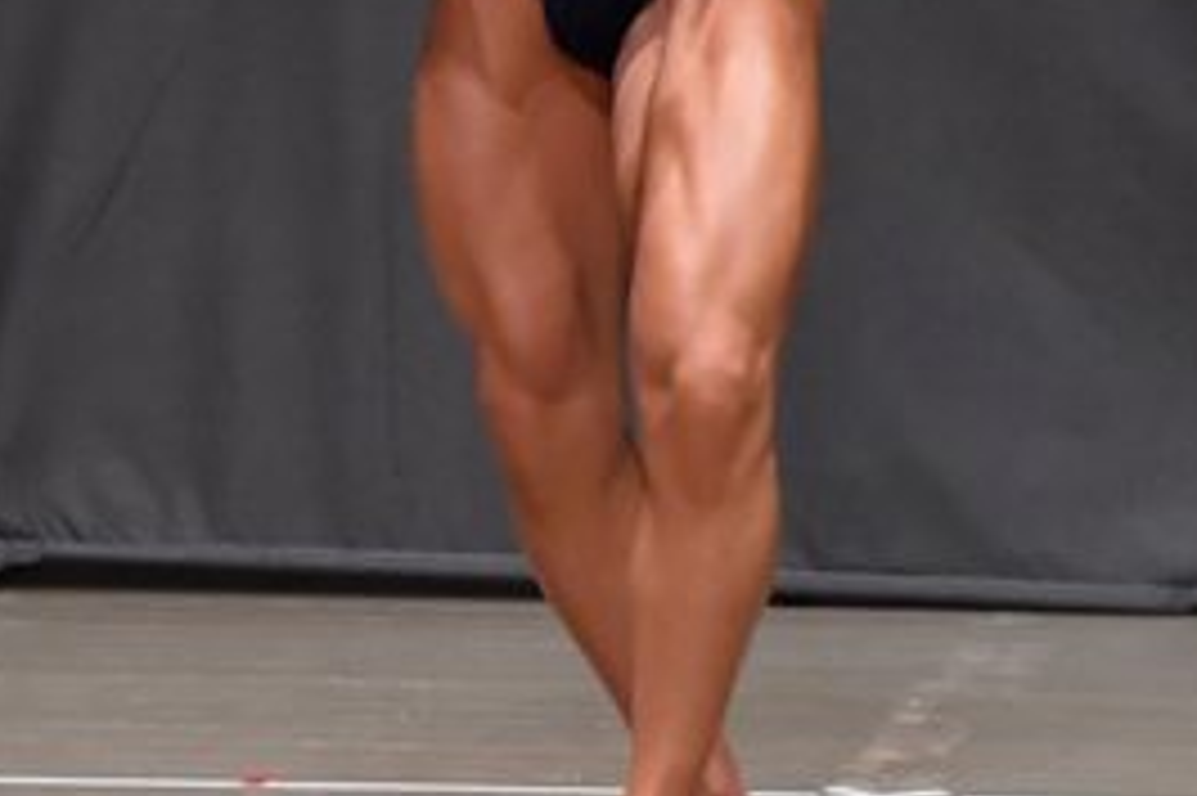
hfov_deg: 3.0
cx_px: 416
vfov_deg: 2.0
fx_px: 23226
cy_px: -54
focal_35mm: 699
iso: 6400
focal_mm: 160
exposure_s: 1/400
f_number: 5.6
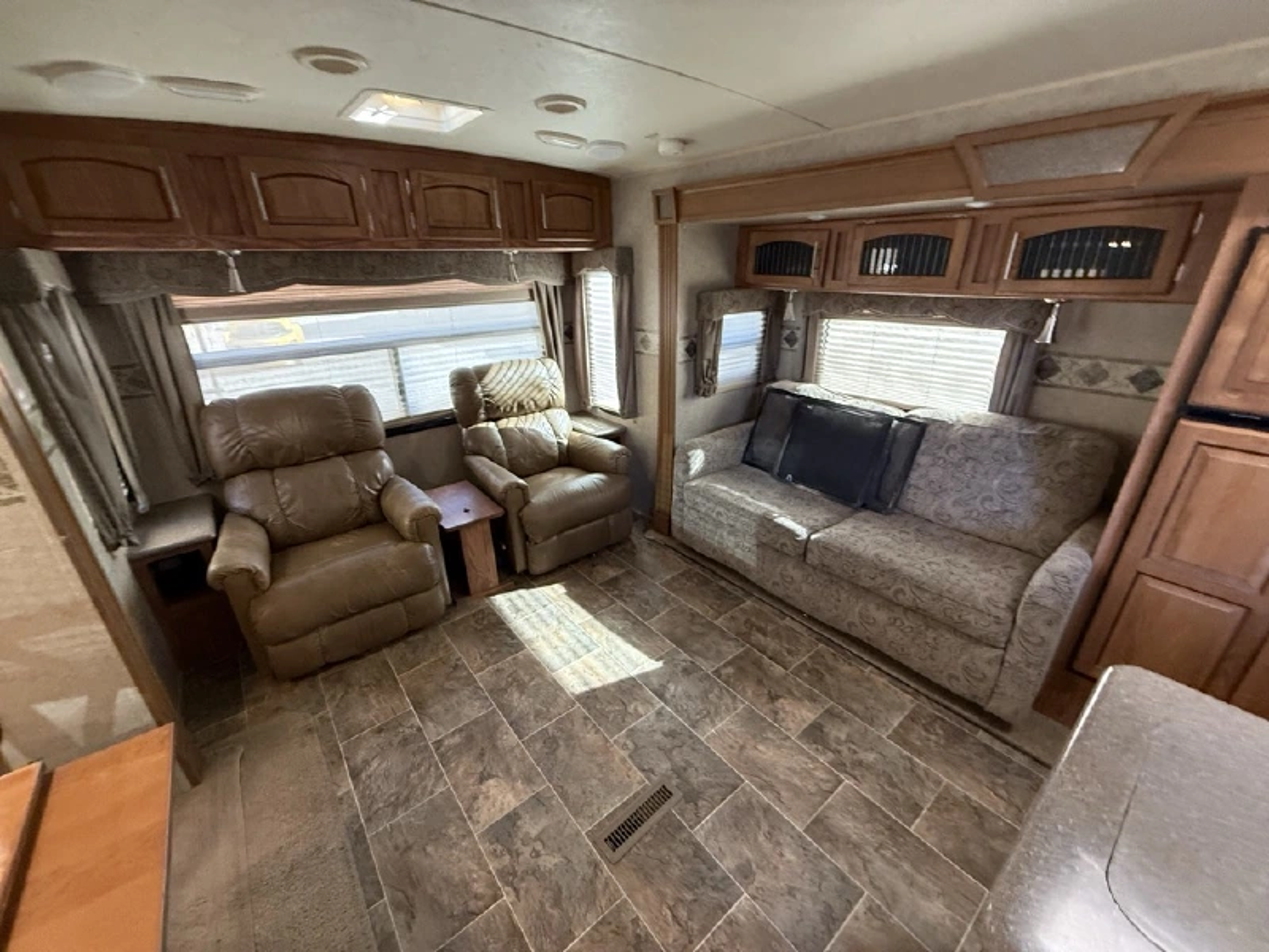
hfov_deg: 102.1
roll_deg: -2.6
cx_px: 634
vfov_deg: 85.7
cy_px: 476
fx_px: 513
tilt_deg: -20.7
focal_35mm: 14
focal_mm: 2.22
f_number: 2.2
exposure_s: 1/77
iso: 320
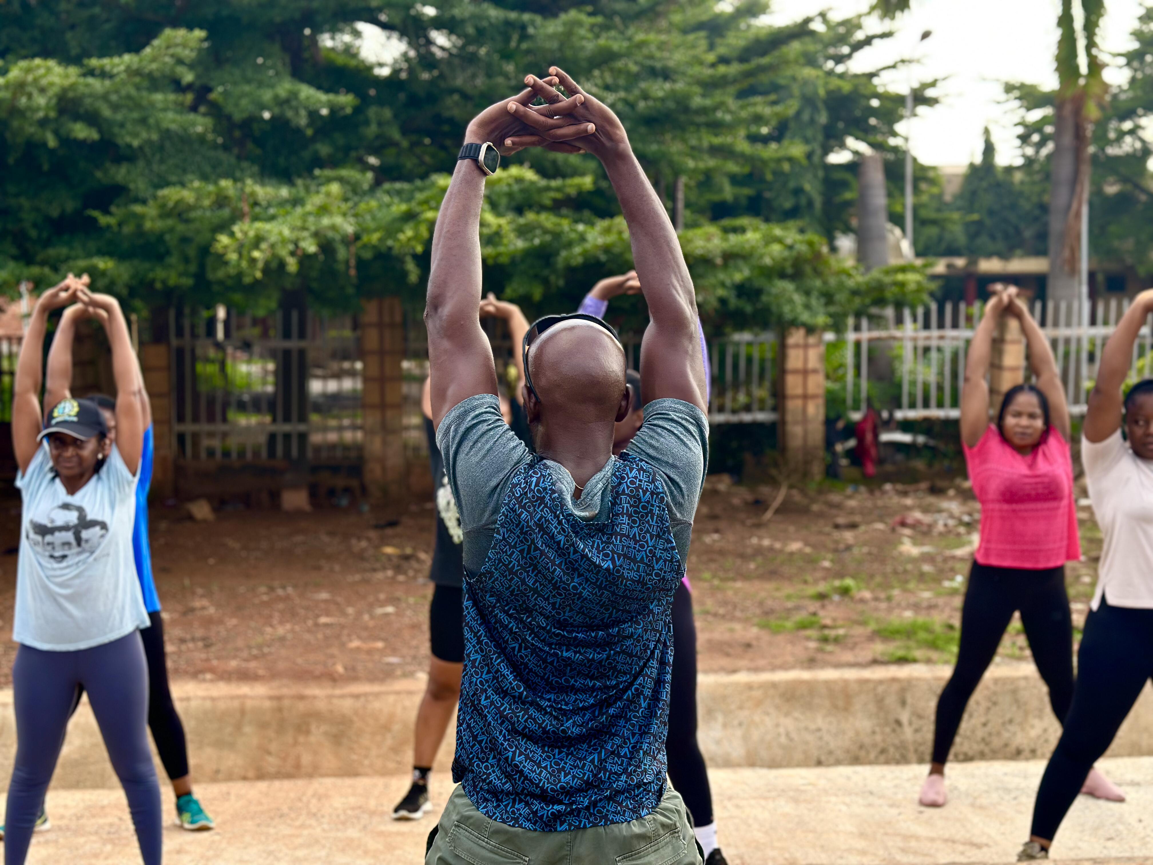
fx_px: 1599
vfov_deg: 30.3
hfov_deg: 39.7
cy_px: 432
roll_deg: +0.3
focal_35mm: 48
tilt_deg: -4.1
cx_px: 576
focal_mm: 6.86
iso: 80
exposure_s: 1/734
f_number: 1.78
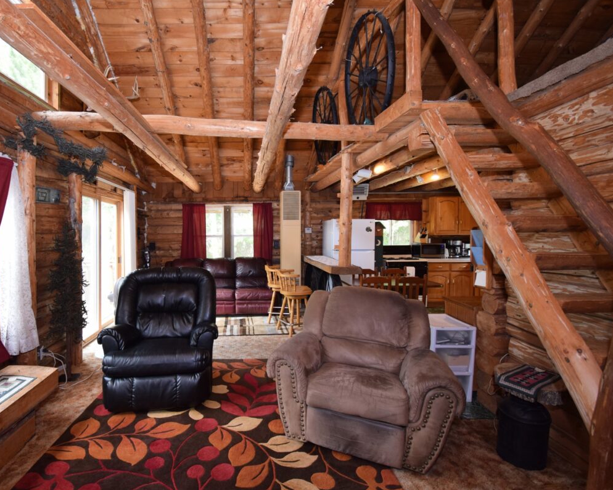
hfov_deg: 88.5
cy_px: 244
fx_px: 308
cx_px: 246
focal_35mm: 17
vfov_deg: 77.0
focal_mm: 10
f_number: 4.5
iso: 500
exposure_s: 1/60
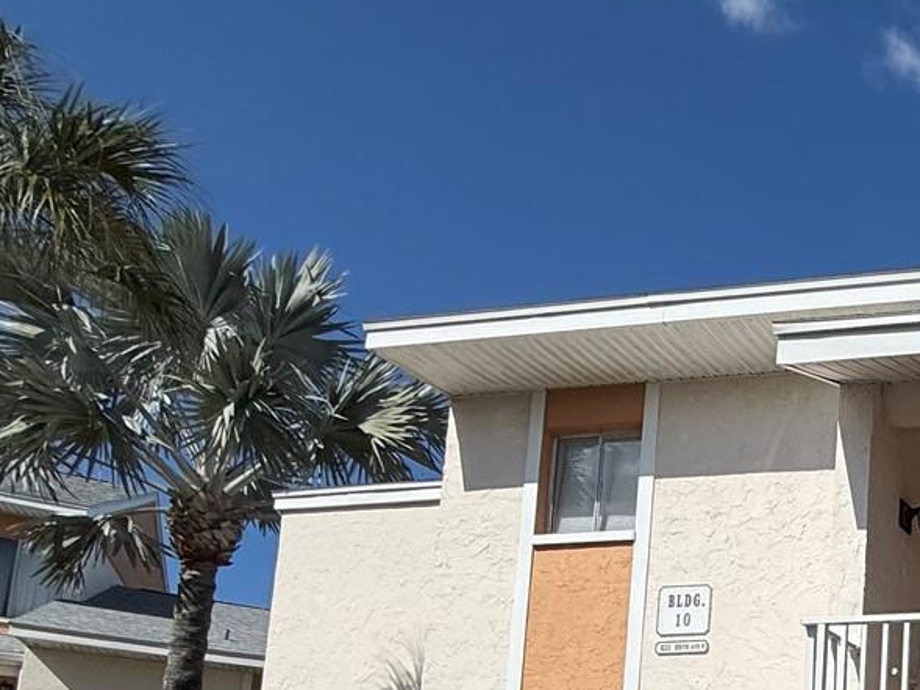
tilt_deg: +7.7
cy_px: 796
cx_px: 1162
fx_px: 1010
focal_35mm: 38
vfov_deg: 32.3
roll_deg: -1.0
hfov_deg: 35.5
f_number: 2.2
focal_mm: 2.22
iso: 50
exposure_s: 1/5155
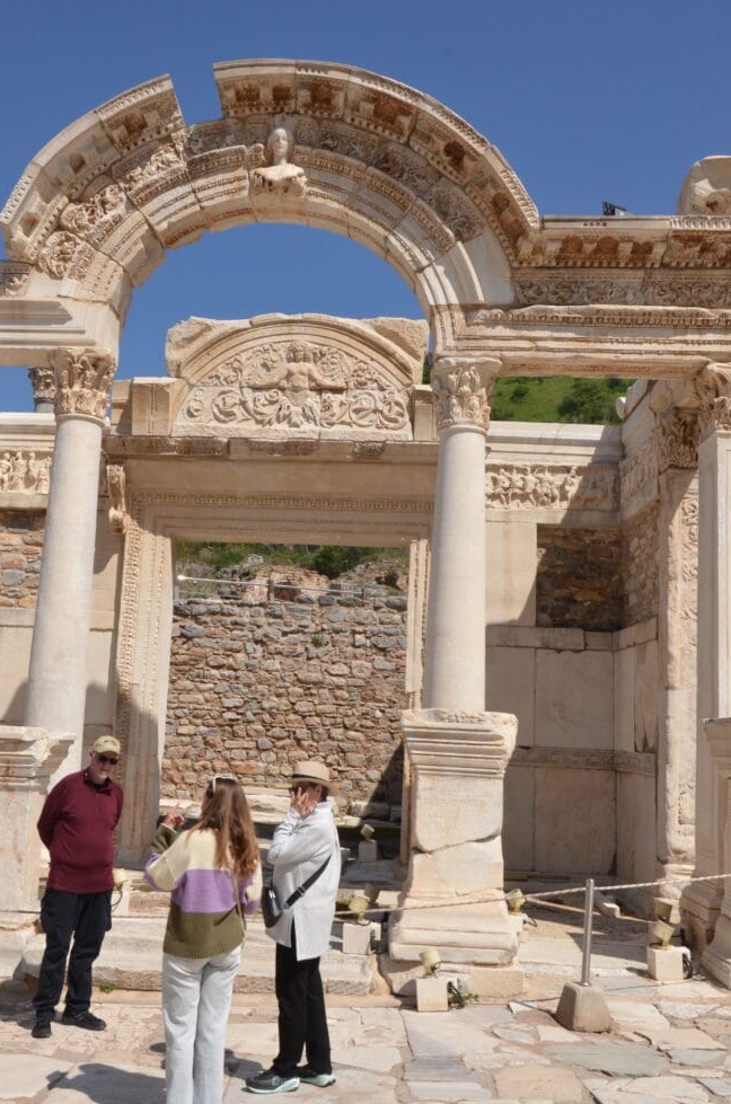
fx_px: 979
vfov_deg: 58.8
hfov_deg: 40.8
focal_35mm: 32
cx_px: 311
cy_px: 550
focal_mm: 18
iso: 400
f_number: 13
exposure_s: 1/640
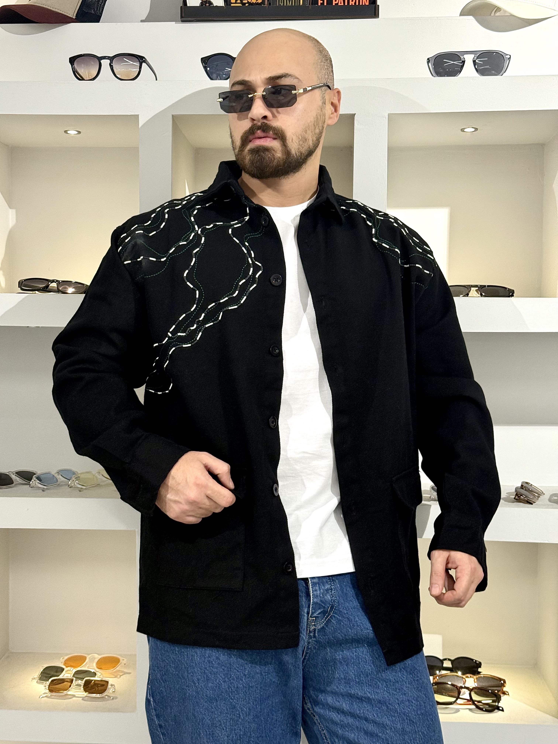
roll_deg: -0.5
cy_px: 372
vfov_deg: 39.7
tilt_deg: -0.2
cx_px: 279
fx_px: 1032
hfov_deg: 30.3
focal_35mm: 48
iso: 125
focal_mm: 6.76
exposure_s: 1/100
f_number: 1.78
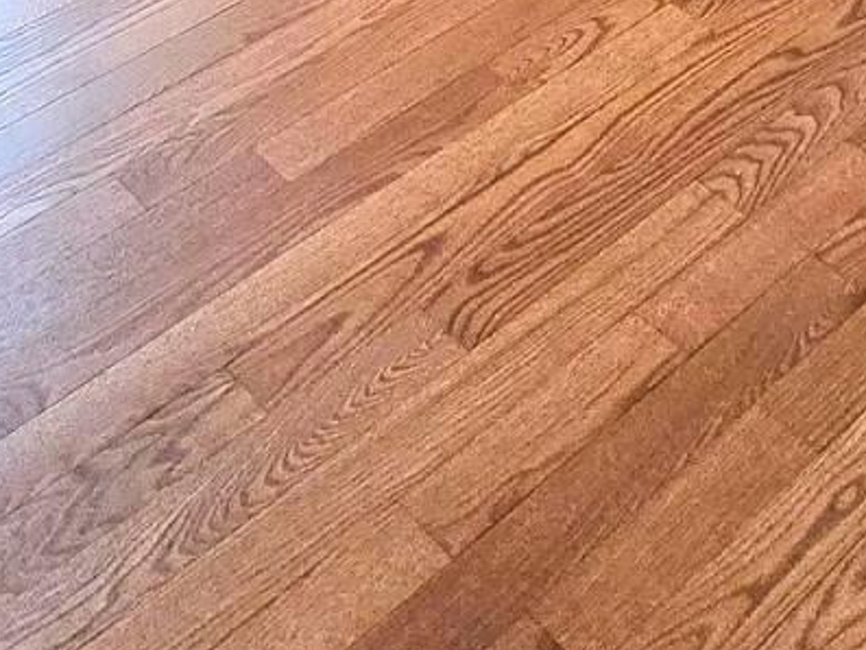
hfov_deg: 28.9
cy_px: -681
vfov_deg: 16.3
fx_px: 1677
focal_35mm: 67
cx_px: 513
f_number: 2.2
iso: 200
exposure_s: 1/60.2
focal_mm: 1.7
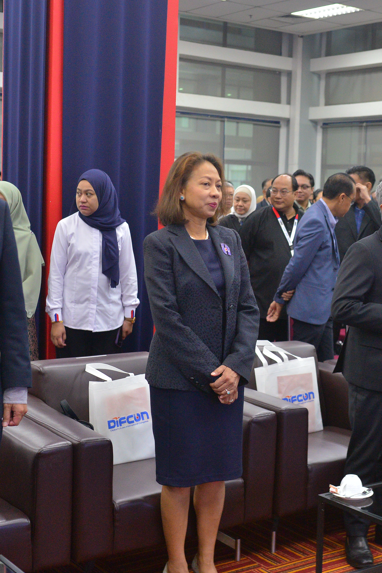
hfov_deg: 21.6
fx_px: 987
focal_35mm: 62
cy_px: 284
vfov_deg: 32.4
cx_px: 319
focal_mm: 35
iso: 2500
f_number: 3.5
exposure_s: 1/160
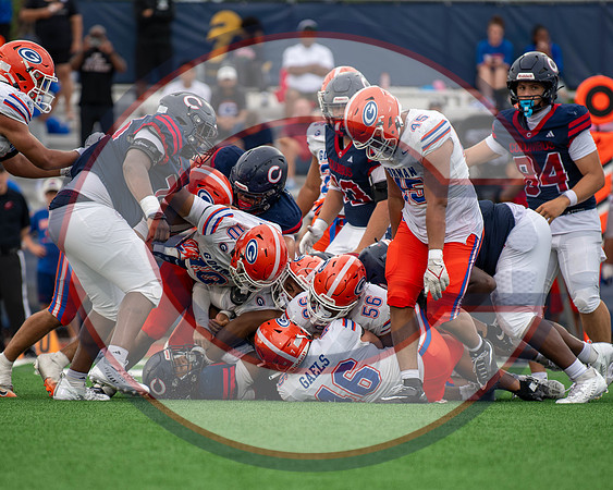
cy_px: 382
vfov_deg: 4.4
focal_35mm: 351
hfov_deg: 5.5
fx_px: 6371
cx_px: 307
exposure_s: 1/1000
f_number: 2.8
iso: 320
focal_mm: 185
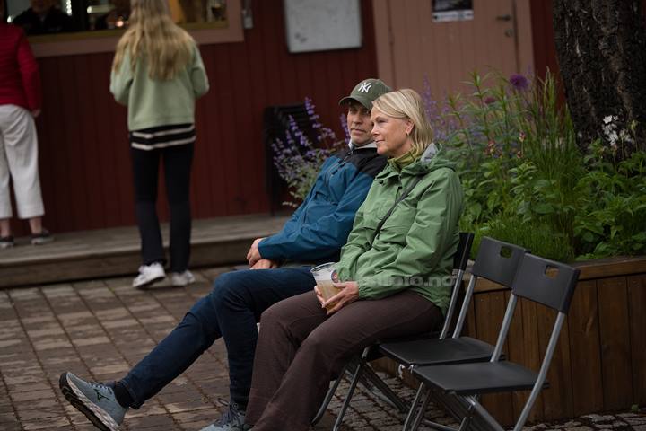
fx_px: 1740
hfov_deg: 21.0
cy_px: 216
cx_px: 323
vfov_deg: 14.1
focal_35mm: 97
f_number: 2.8
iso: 1000
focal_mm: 97
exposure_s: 1/800
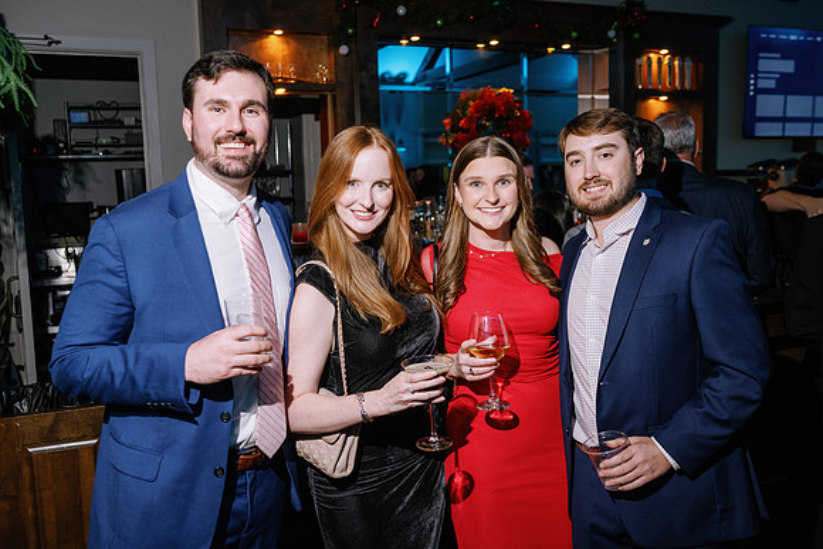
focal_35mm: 35
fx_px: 800
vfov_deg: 37.9
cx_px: 412
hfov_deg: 54.4
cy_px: 274
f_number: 4
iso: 800
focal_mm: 35
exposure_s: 1/100
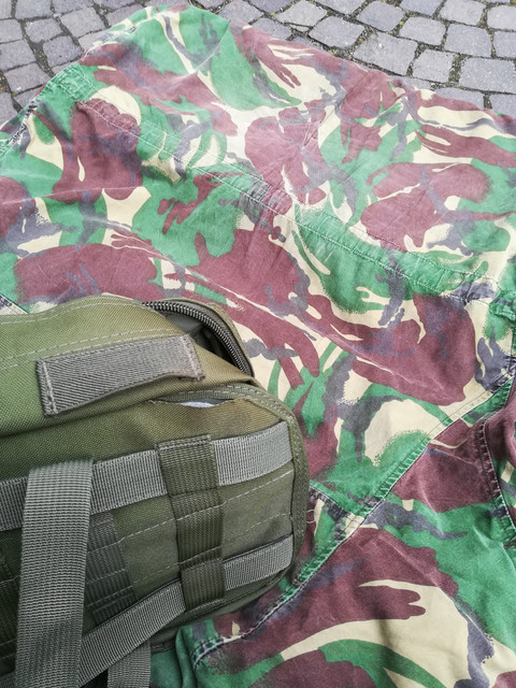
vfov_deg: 67.3
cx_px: 258
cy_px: 344
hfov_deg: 53.1
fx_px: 517
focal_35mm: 26
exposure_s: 1/128
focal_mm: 3.83
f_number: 2.2
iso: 50
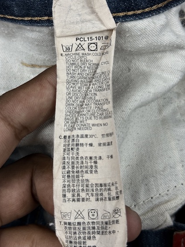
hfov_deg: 26.5
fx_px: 392
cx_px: 94
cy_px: 113
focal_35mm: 55
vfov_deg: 34.9
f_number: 1.78
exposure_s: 1/254
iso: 64
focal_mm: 6.76
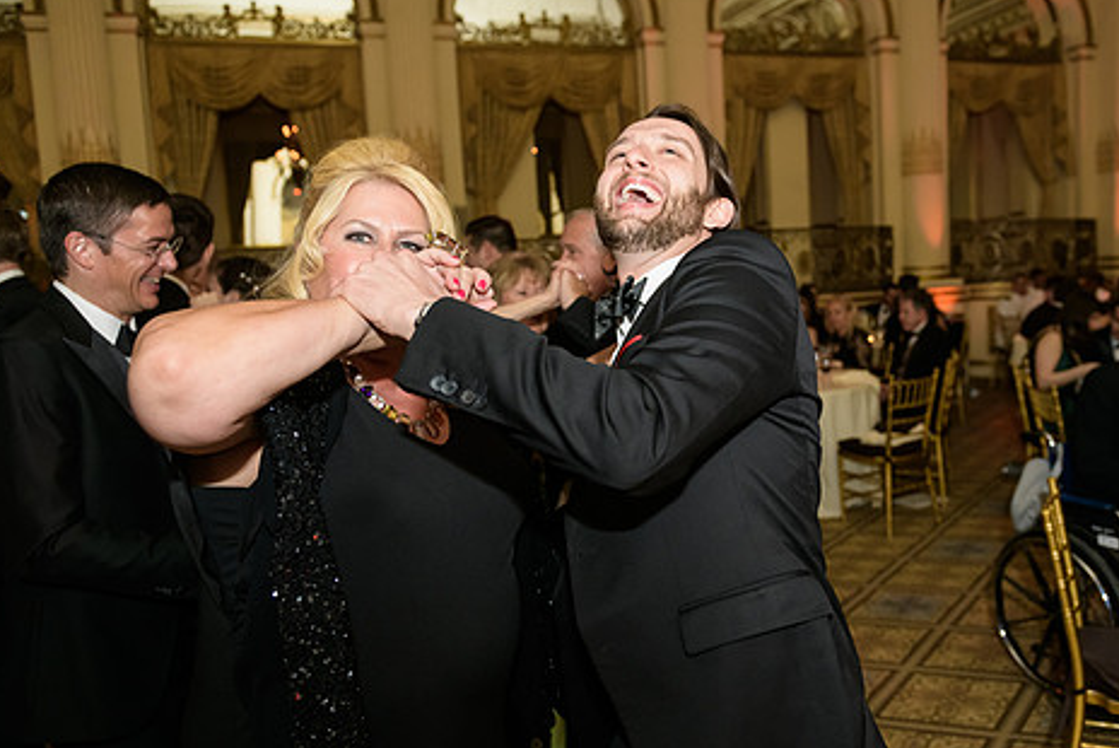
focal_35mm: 30
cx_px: 666
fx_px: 933
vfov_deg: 43.7
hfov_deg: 61.4
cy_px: 373
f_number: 3.2
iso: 1600
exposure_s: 1/100
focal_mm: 24
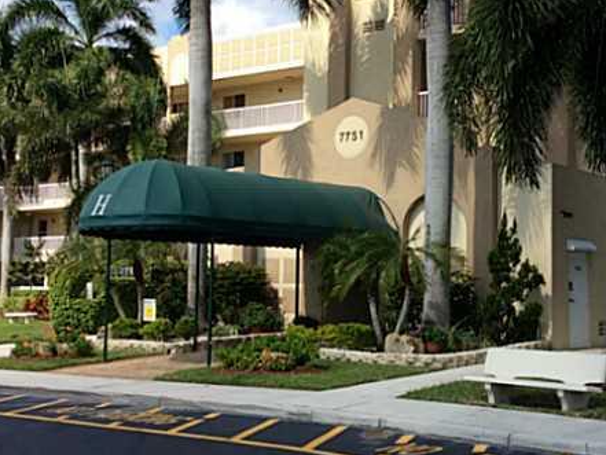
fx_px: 1016
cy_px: 188
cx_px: 388
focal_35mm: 58
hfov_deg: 33.0
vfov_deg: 25.2
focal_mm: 3.3
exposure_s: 1/1167
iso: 32
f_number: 2.4
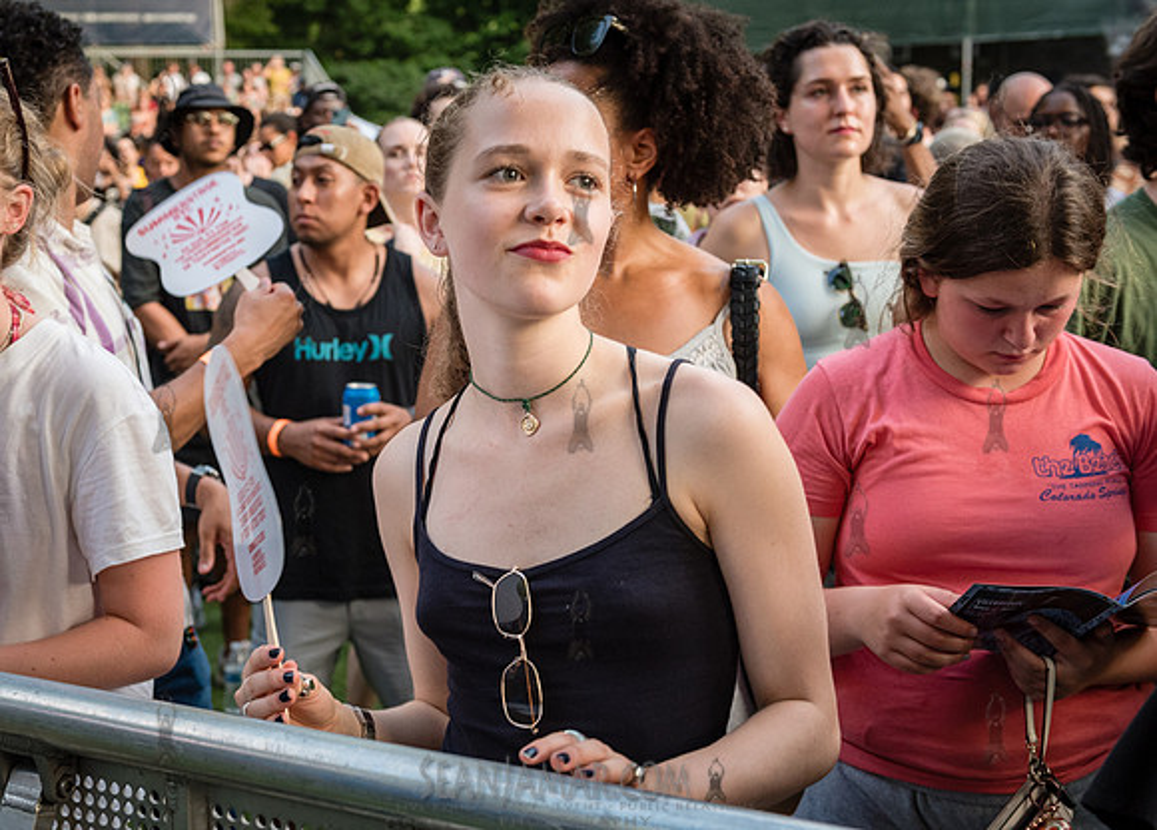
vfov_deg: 27.7
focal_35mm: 51
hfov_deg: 37.7
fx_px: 1679
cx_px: 414
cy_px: 389
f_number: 4
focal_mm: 40
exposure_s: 1/320
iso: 1000
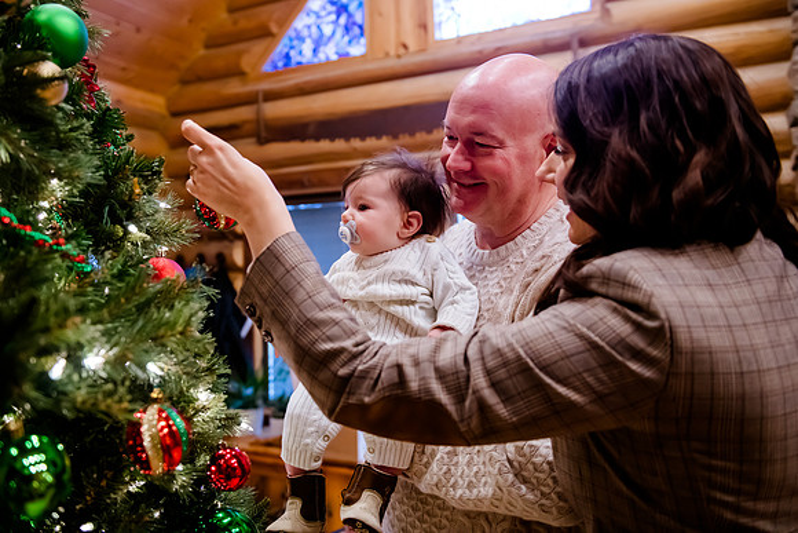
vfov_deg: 38.1
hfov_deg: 54.7
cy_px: 235
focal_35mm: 35
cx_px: 358
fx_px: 769
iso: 2500
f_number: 2.8
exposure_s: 1/160
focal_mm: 31
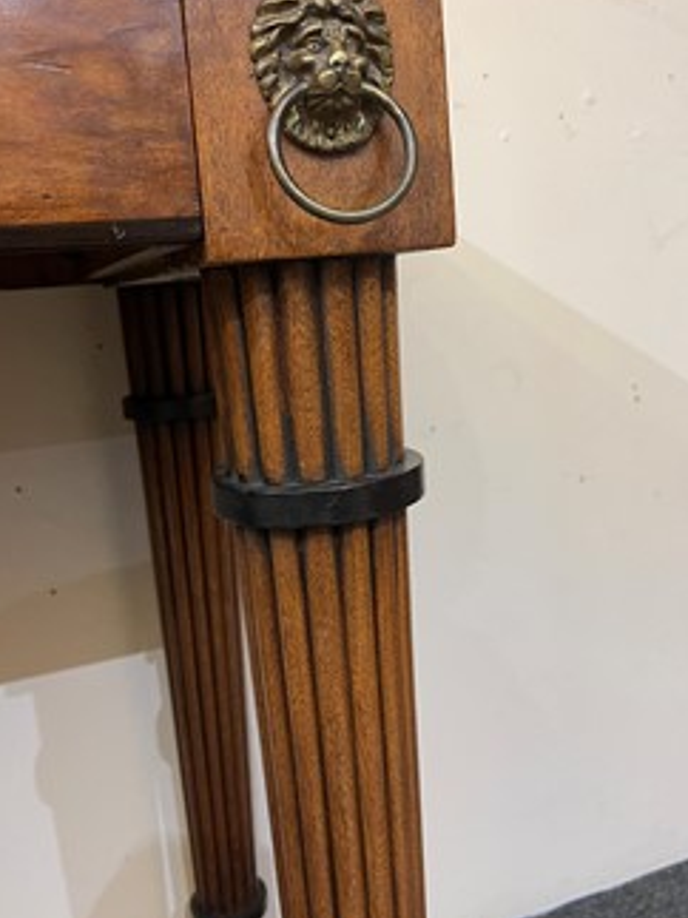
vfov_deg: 58.1
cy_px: 392
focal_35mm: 31
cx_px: 370
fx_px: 822
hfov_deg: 45.4
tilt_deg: -5.2
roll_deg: +4.8
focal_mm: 5.1
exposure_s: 1/50
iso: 250
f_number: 1.6
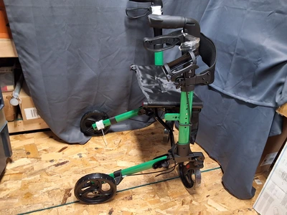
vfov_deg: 49.7
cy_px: 108
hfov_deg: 63.4
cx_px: 144
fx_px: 232
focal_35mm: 28
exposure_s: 1/24
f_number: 1.9
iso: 320
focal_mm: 2.91
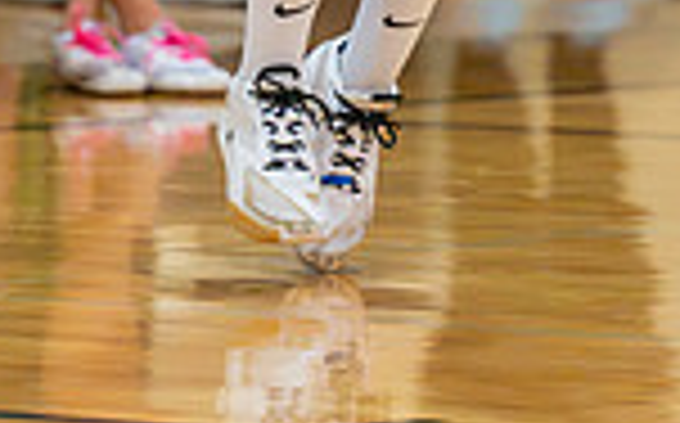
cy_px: -580
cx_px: 666
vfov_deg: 1.8
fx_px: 13550
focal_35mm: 732
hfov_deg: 2.9
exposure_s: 1/800
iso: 9000
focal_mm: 160
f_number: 2.8
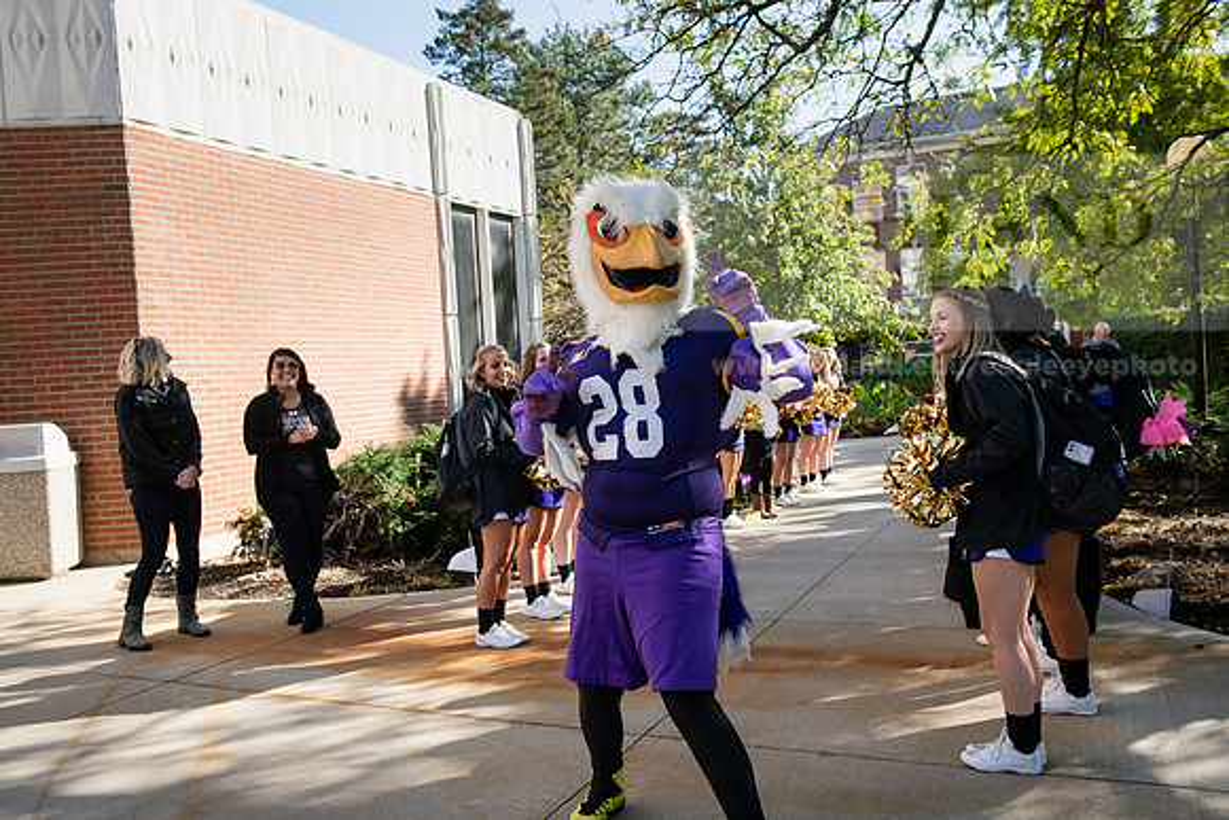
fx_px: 1093
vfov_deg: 41.1
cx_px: 614
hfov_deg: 58.7
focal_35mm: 32
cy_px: 410
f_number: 5.6
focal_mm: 32
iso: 400
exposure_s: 1/640
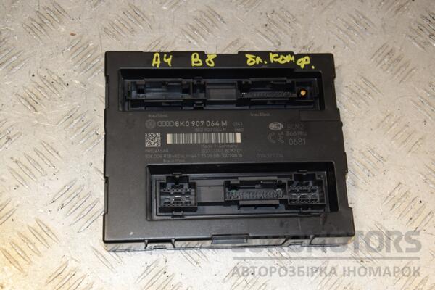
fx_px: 761
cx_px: 218
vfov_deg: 21.6
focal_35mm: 63
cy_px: 145
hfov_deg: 31.9
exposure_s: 1/200
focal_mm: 42
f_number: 8
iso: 800
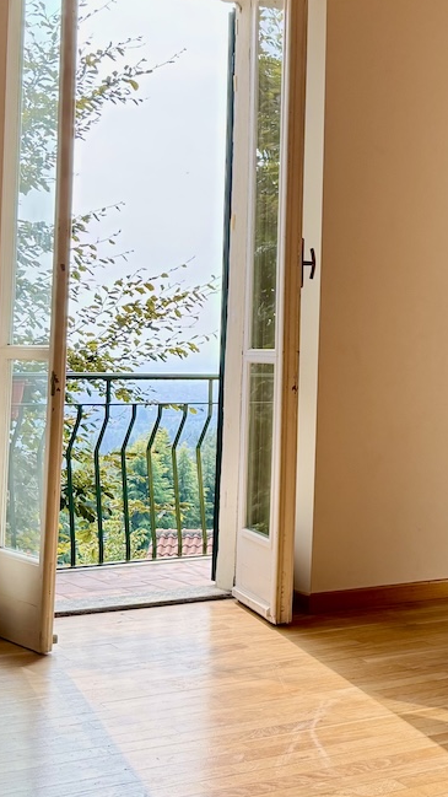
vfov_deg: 35.9
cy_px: 311
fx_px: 1225
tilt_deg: +3.1
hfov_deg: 19.9
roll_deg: -2.0
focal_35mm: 58
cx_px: 475
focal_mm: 6.76
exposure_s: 1/1230
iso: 100
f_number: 1.78
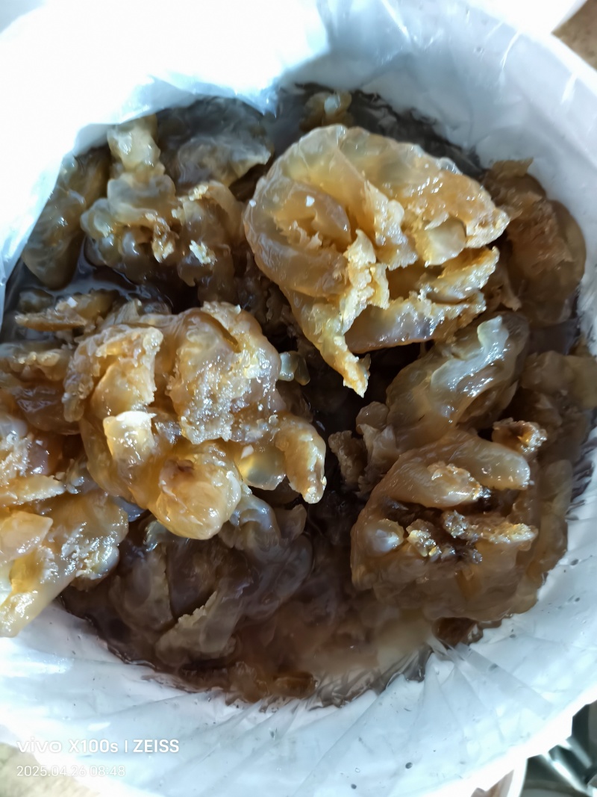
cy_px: 398
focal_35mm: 23
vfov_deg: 73.9
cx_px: 298
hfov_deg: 58.9
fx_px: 529
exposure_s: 1/12.5
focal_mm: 5.6
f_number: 1.57
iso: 3295
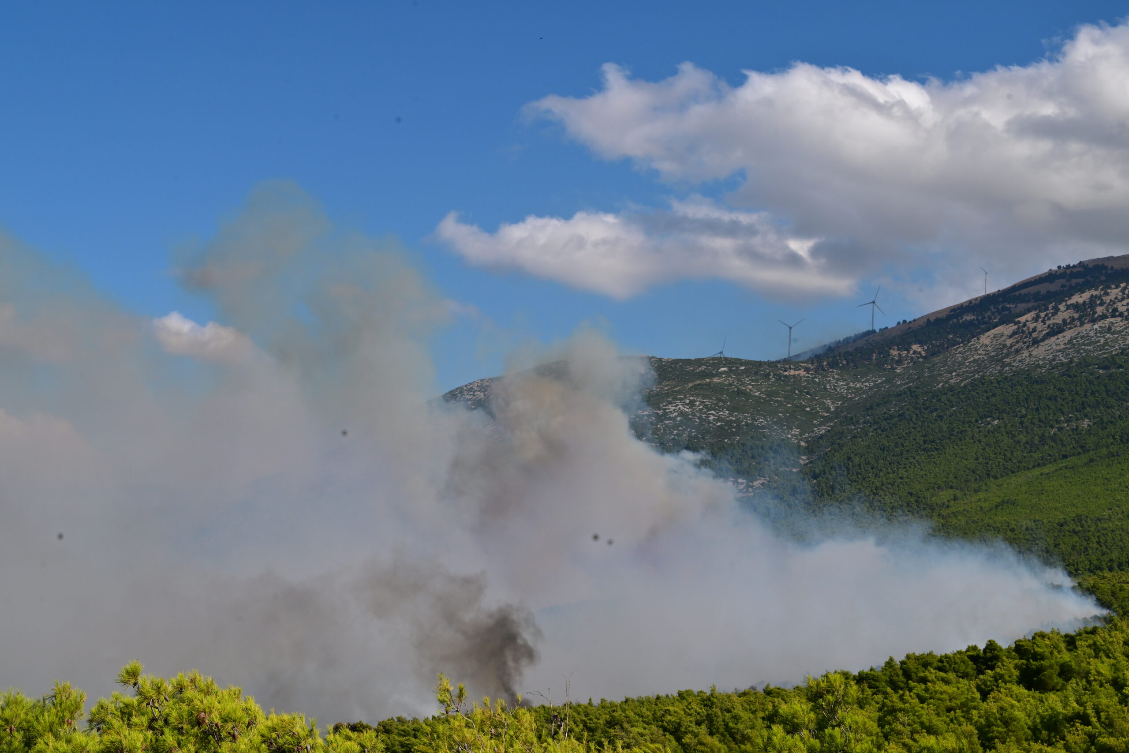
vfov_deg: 19.5
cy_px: 376
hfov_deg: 28.8
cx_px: 564
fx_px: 2195
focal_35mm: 70
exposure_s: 1/640
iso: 500
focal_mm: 70
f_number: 14
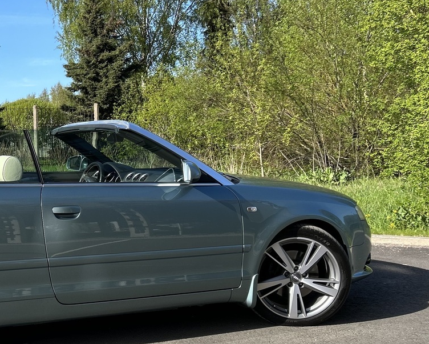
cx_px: 27
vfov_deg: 28.1
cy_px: 176
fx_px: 686
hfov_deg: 32.6
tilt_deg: -3.4
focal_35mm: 54
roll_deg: +1.9
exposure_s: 1/2083
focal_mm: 5.7
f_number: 1.5
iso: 50
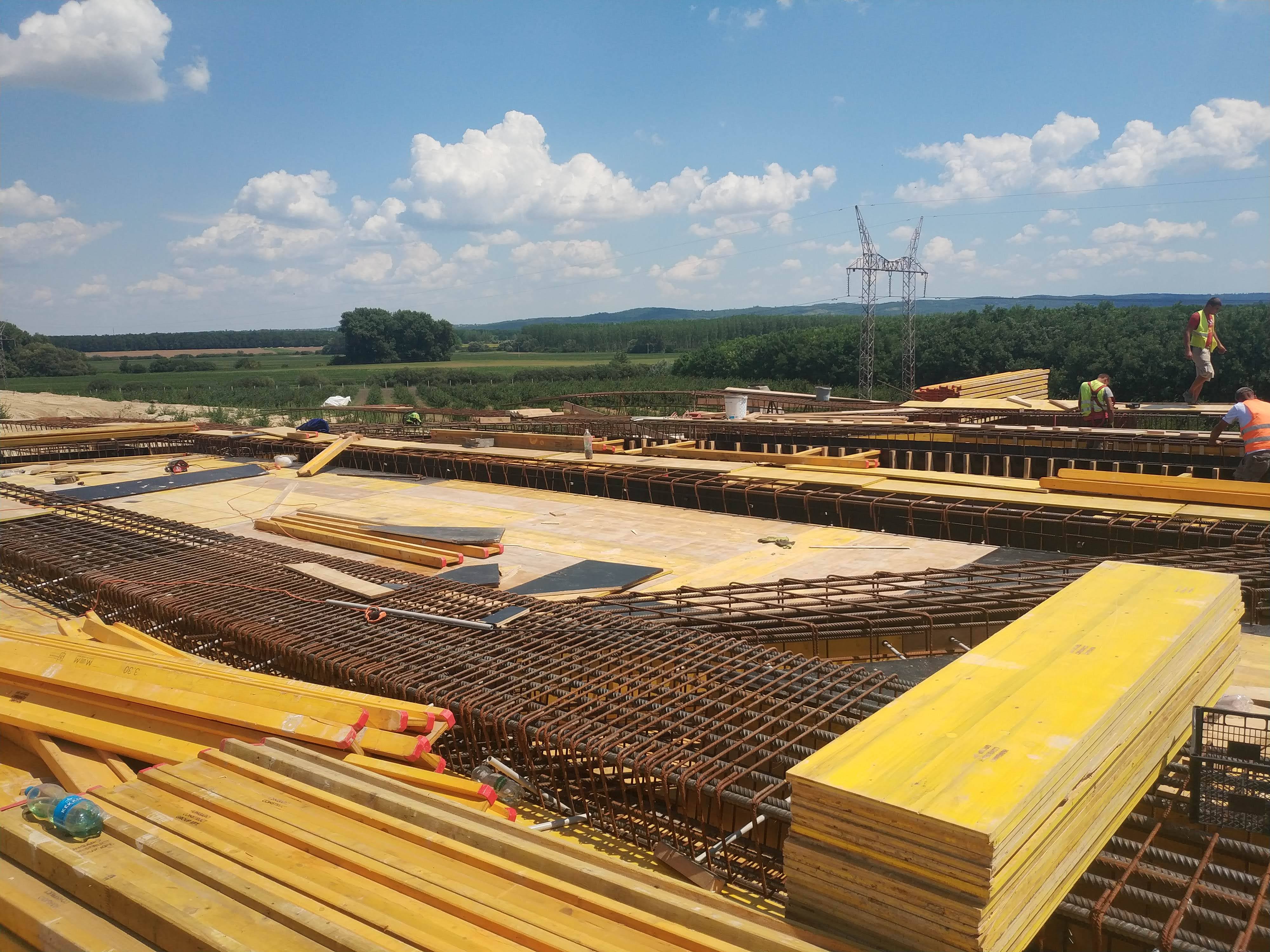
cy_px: 476
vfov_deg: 44.2
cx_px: 635
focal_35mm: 32
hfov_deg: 56.8
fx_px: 1174
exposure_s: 1/2143
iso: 101
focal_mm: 4.5
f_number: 2
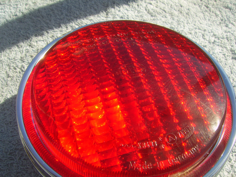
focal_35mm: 38
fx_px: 259
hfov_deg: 49.0
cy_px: 88
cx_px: 118
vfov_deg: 37.7
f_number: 6.4
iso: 50
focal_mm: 7.8
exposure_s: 1/100
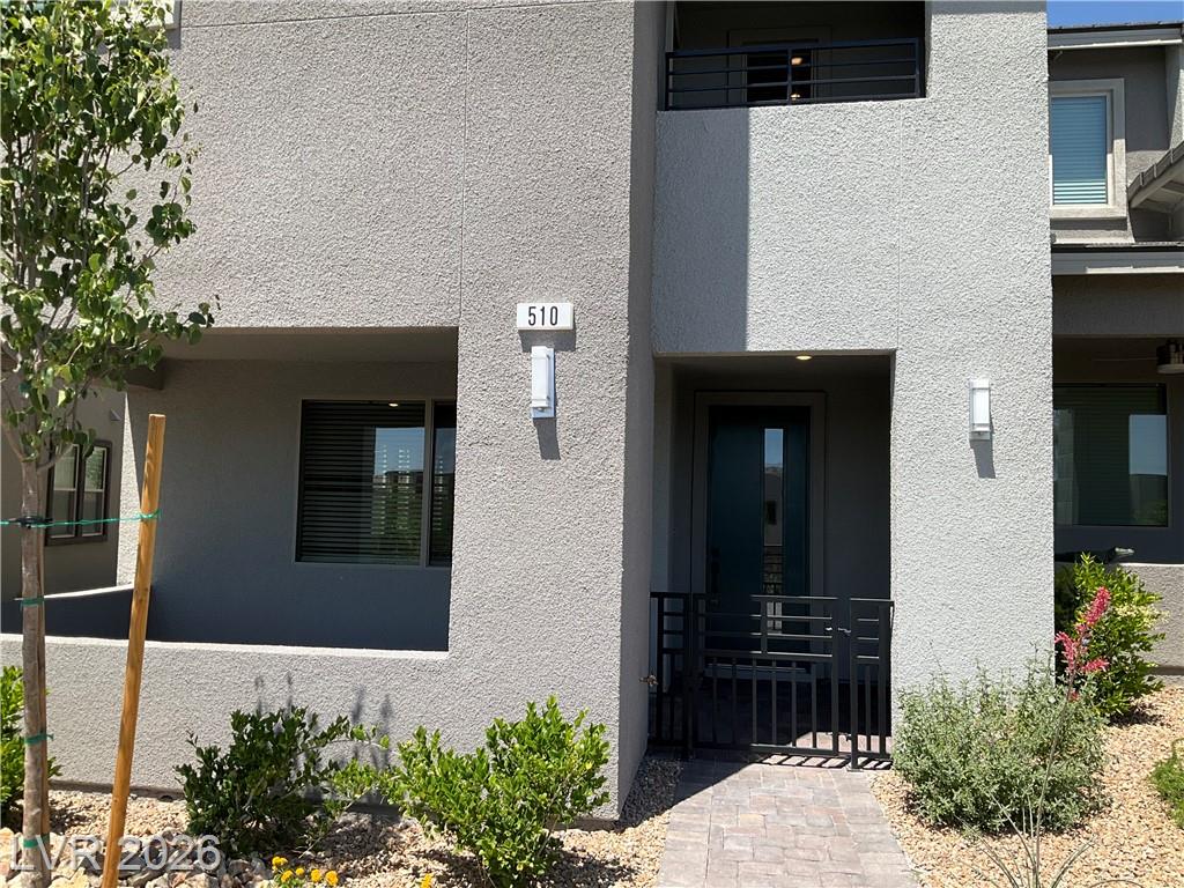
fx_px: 992
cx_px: 592
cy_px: 444
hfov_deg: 61.7
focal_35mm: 29
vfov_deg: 48.2
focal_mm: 3
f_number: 1.8
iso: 25
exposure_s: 1/1377
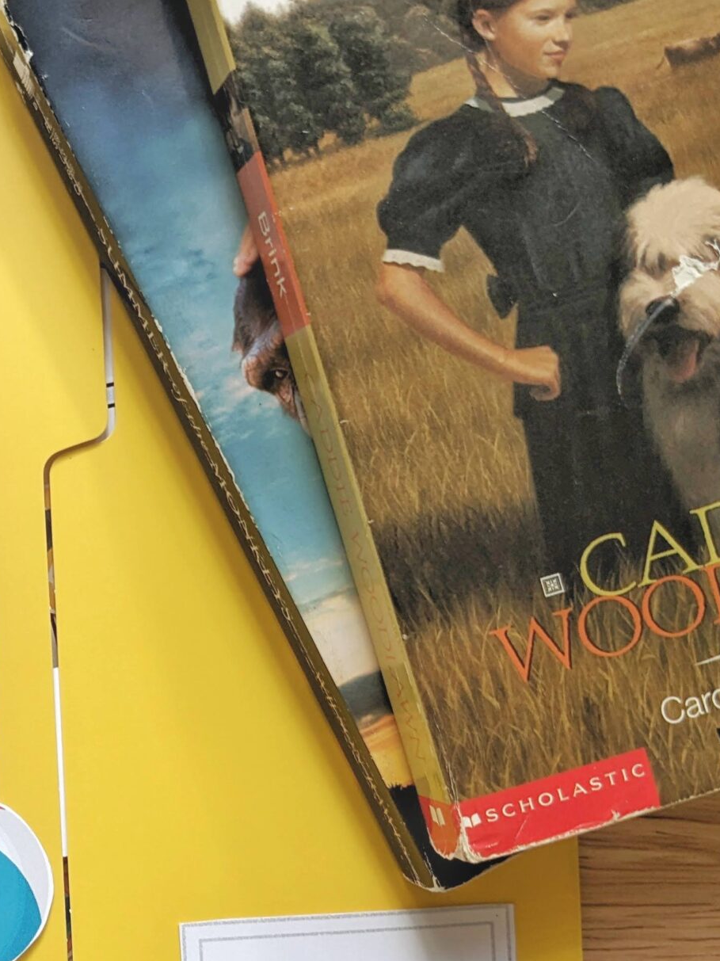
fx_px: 1582
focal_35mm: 57
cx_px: 42
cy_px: 582
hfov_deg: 24.7
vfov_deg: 33.7
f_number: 1.73
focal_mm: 4.38
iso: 59
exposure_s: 1/53.7
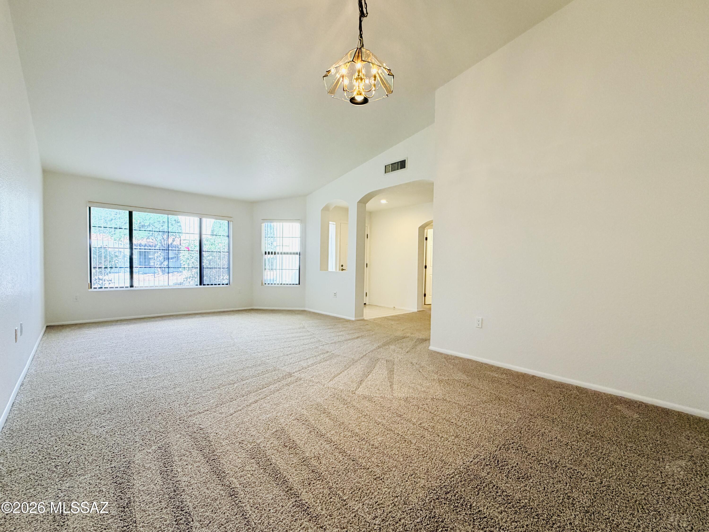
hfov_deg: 102.1
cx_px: 354
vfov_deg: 85.7
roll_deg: +0.5
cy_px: 266
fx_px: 287
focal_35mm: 14
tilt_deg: +0.5
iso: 200
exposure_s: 1/120
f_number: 2.2
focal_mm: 2.22
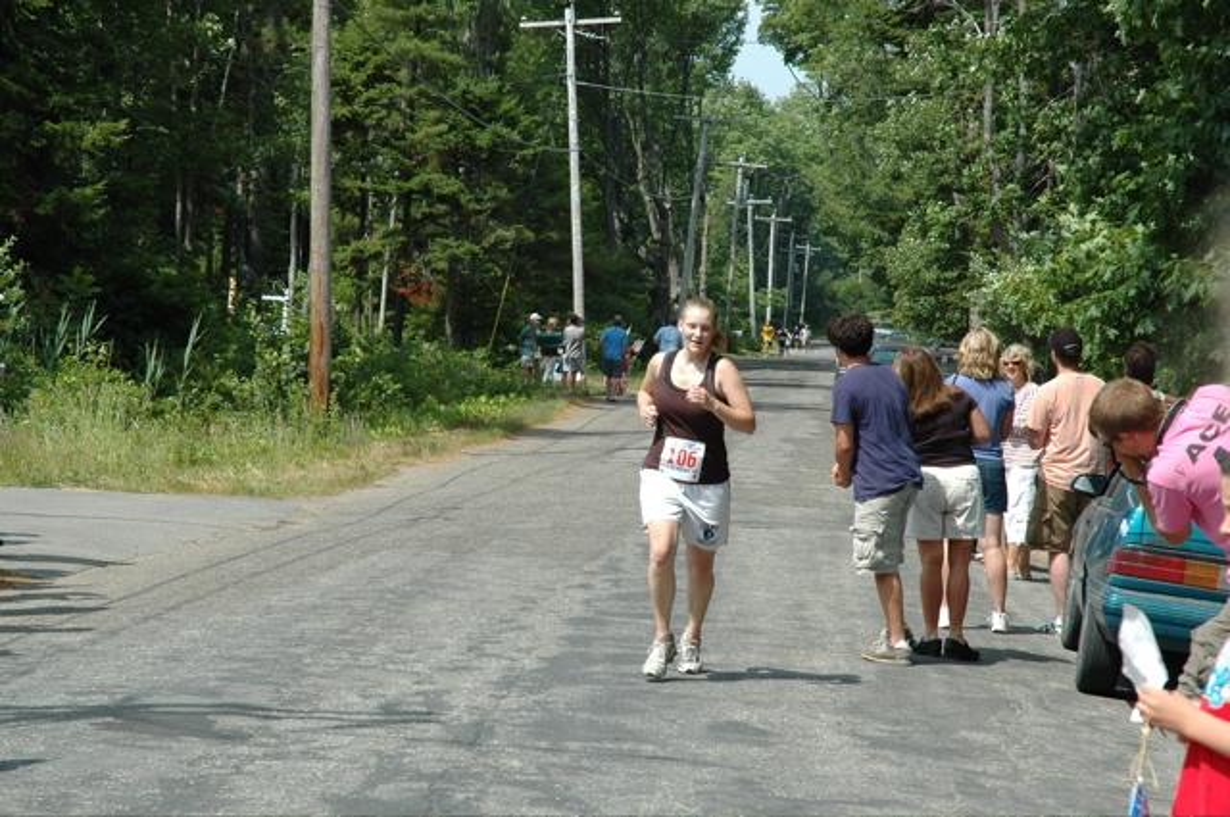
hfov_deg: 19.5
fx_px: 3583
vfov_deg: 13.0
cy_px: 408
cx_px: 615
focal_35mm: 105
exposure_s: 1/250
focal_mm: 70
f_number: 8
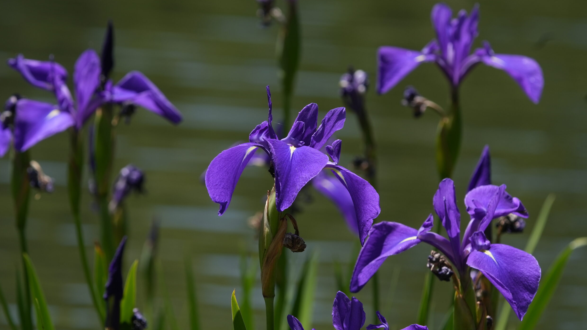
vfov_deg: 4.1
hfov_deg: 7.4
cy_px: 169
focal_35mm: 293
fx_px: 4561
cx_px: 300
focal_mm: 180
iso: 250
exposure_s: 1/500
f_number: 8
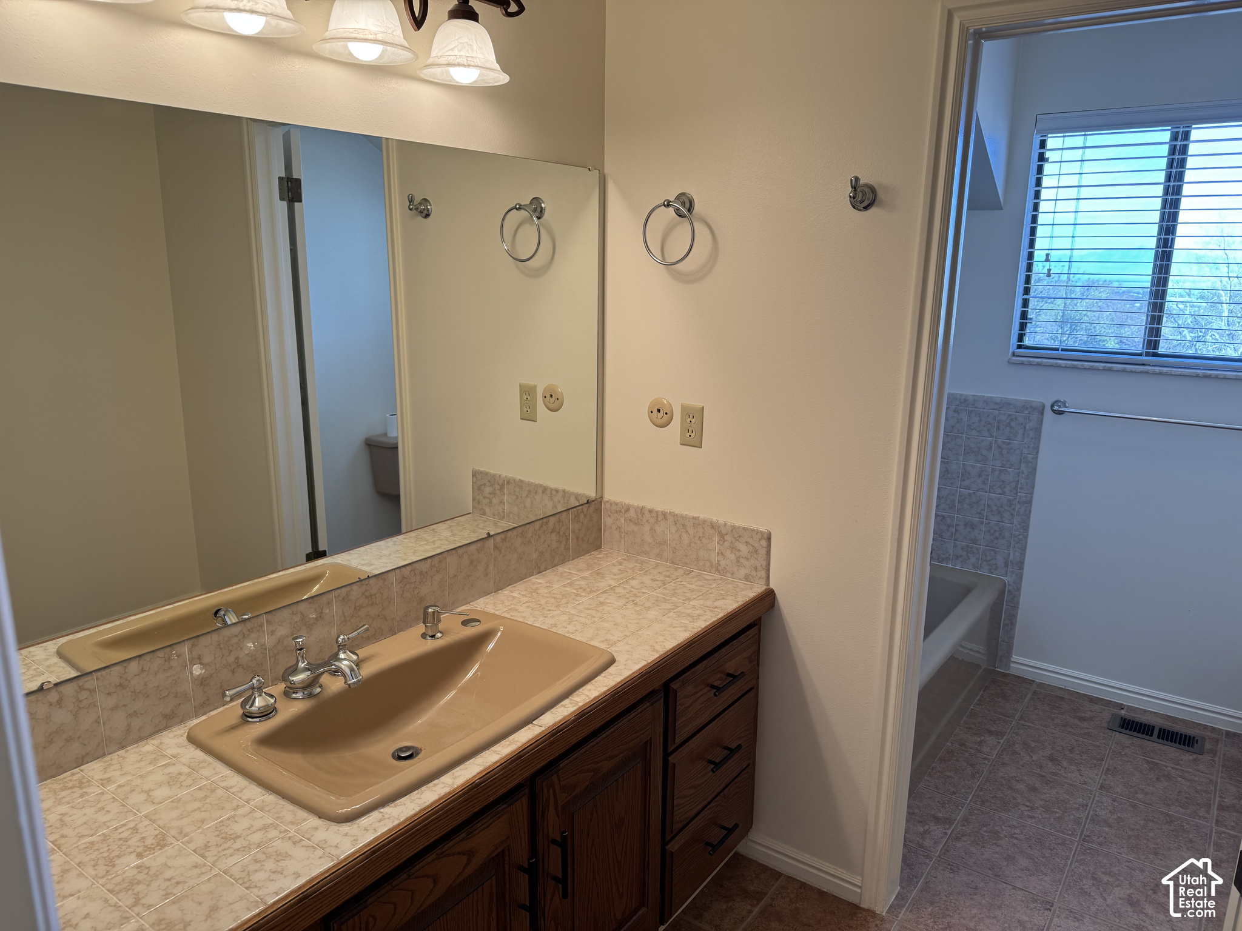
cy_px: 466
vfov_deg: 56.8
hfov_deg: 71.6
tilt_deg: -13.9
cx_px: 621
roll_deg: -0.6
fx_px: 861
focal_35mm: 24
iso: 80
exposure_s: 1/120
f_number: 1.78
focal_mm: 6.76
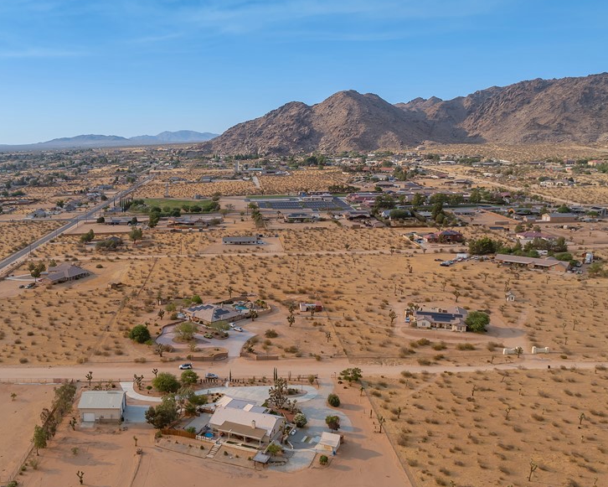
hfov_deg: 53.3
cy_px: 256
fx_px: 594
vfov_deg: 44.5
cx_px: 209
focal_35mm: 33
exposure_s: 1/1600
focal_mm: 12.29
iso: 110
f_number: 2.8
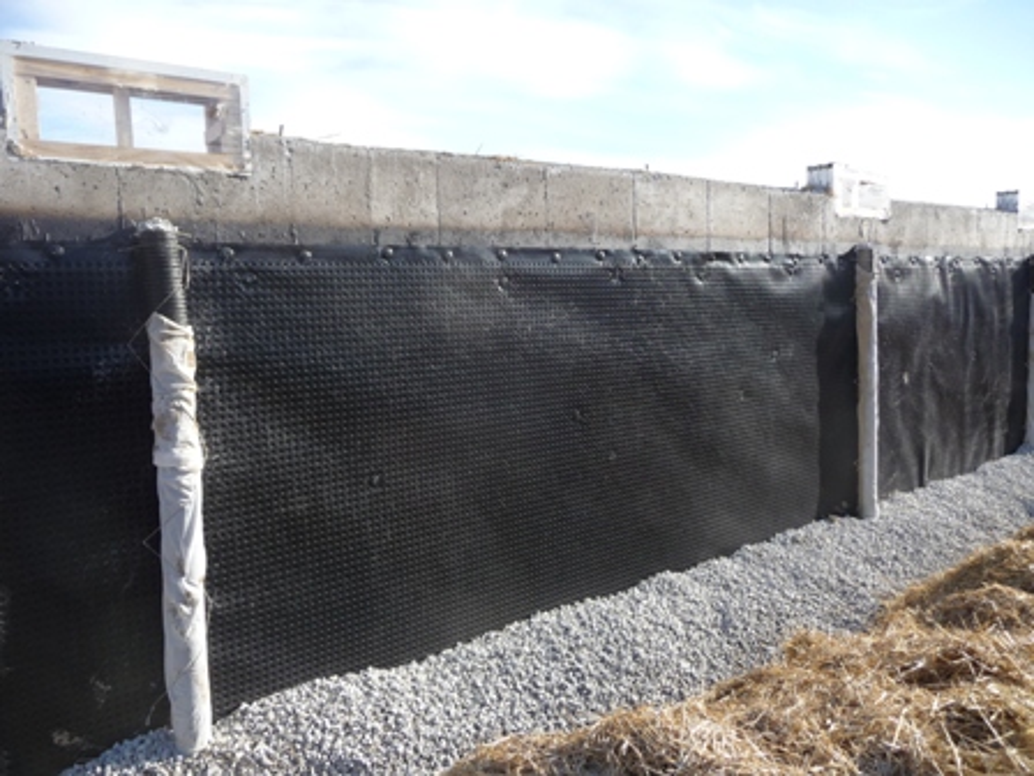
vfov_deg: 49.7
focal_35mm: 28
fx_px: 836
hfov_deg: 63.4
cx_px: 517
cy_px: 388
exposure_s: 1/500
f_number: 3.3
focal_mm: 4.7
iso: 100
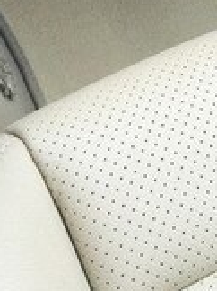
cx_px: 239
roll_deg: -8.8
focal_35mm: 89
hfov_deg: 16.1
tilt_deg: -40.7
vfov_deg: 19.8
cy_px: -111
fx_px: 746
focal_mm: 4.15
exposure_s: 1/33
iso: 32
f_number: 2.2
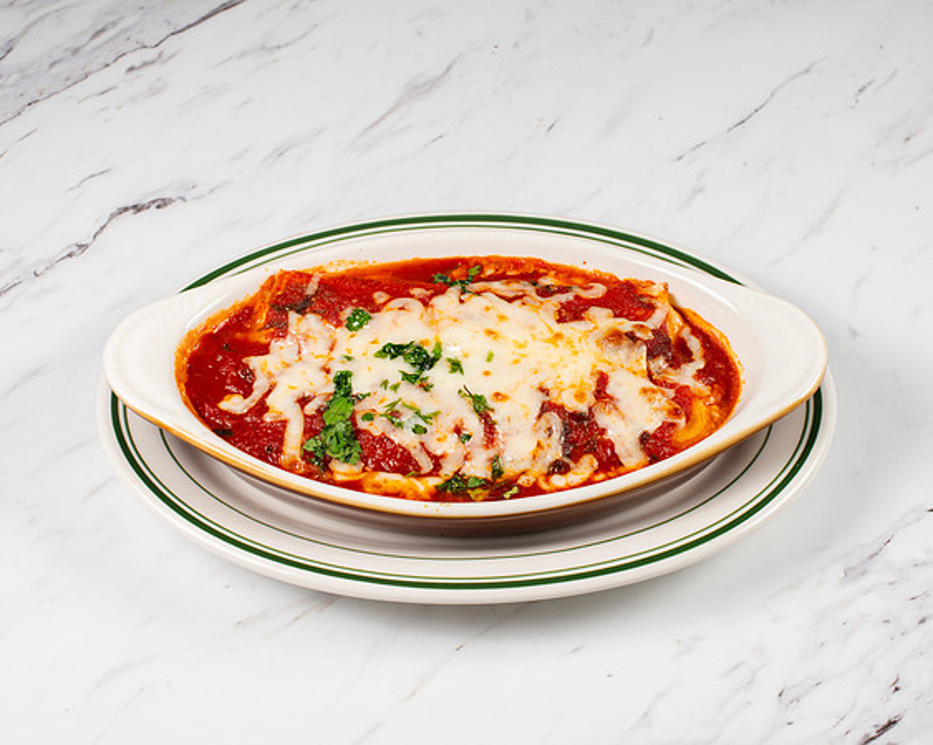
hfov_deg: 31.1
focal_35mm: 61
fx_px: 1677
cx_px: 473
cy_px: 373
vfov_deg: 25.1
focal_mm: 50
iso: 200
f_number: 11
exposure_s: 1/250
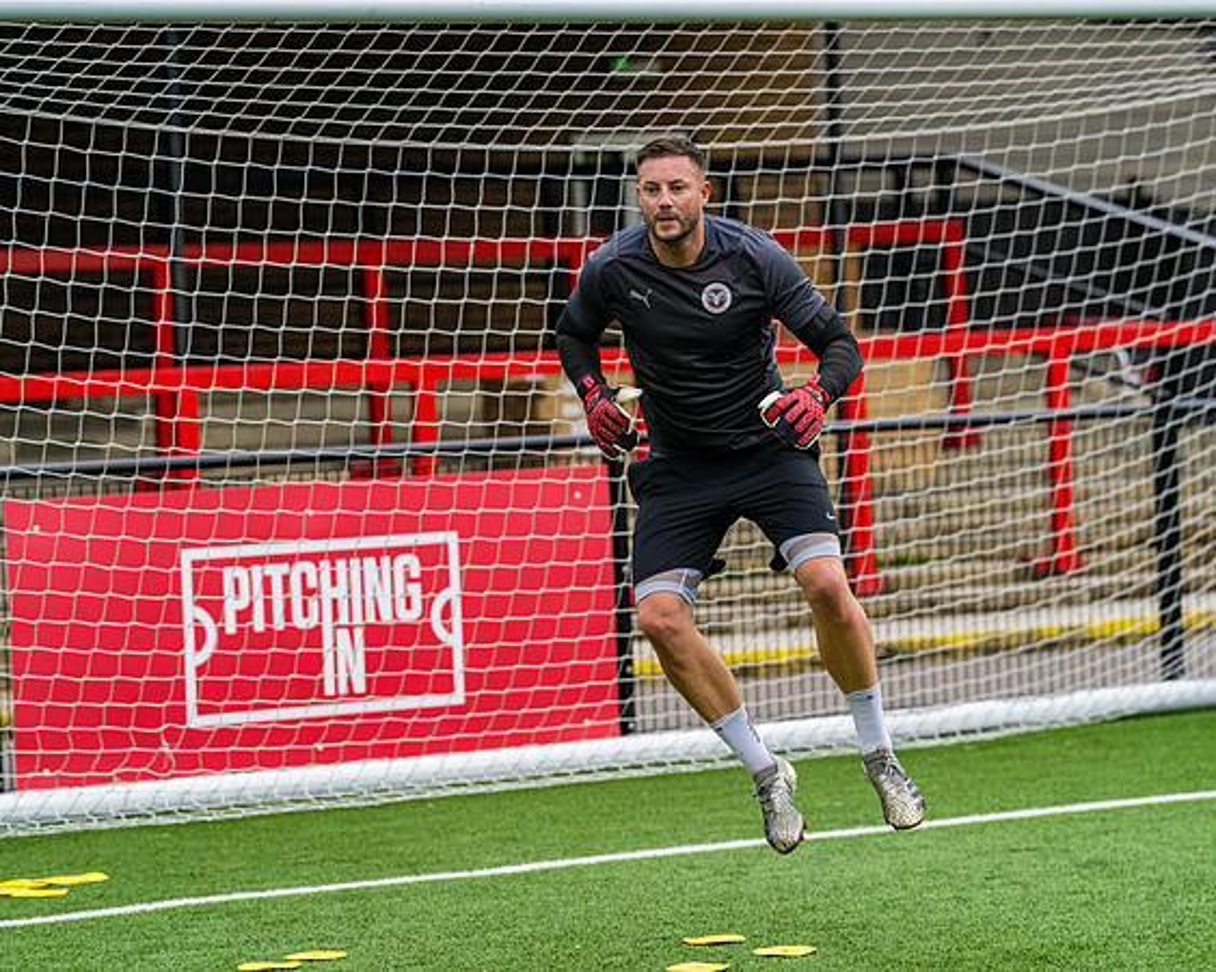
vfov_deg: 10.2
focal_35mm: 152
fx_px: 5470
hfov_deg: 12.7
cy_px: 486
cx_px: 576
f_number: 3.2
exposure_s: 1/1000
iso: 800
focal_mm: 135
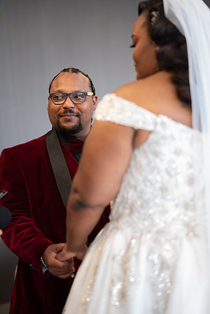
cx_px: 105
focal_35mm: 85
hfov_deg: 16.1
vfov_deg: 23.9
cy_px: 157
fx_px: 744
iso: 640
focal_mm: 85
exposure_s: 1/100
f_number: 2
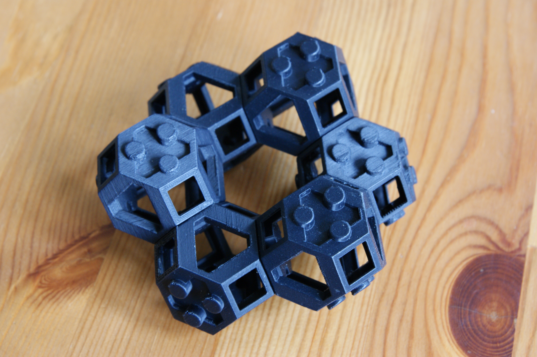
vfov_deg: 18.2
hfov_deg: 27.0
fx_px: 1118
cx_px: 268
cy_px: 178
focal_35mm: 75
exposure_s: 1/2.5
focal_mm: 50
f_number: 8
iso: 400
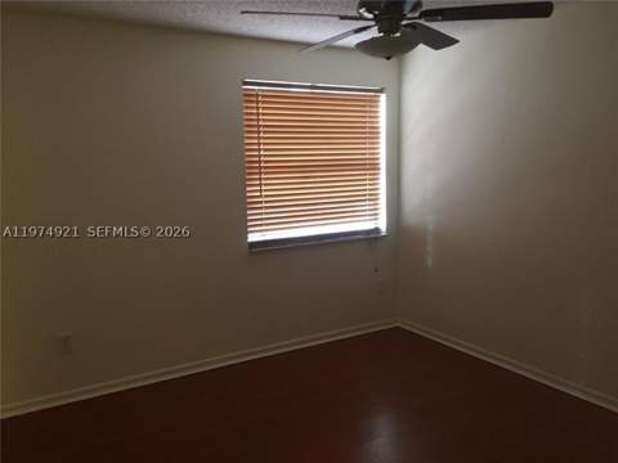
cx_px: 309
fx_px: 518
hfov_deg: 61.7
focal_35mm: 29
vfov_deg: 48.2
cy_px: 232
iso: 160
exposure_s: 1/30
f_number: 2.2
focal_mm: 4.15
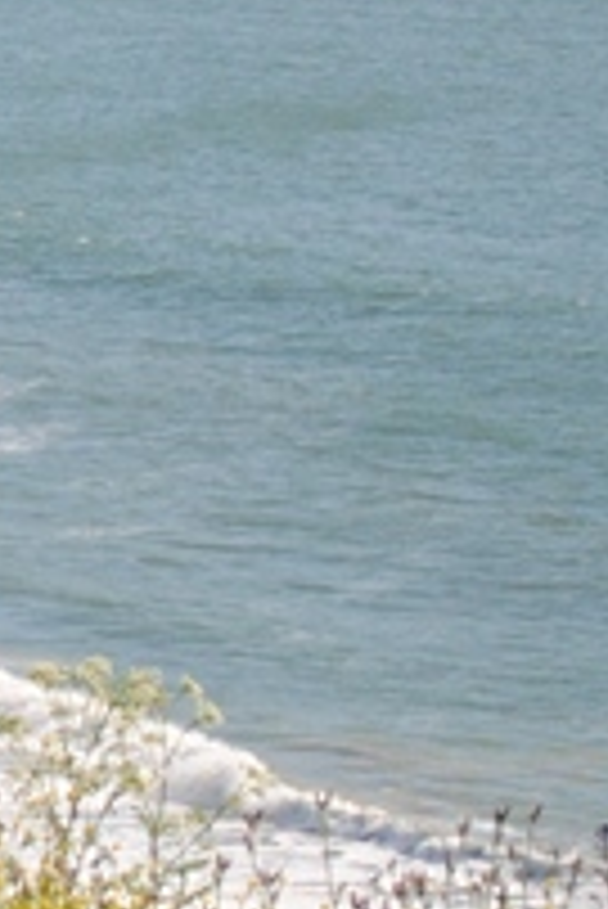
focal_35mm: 475
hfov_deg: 2.8
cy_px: -189
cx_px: -1405
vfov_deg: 4.3
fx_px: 12009
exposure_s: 1/640
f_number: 5.6
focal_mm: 55
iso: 200
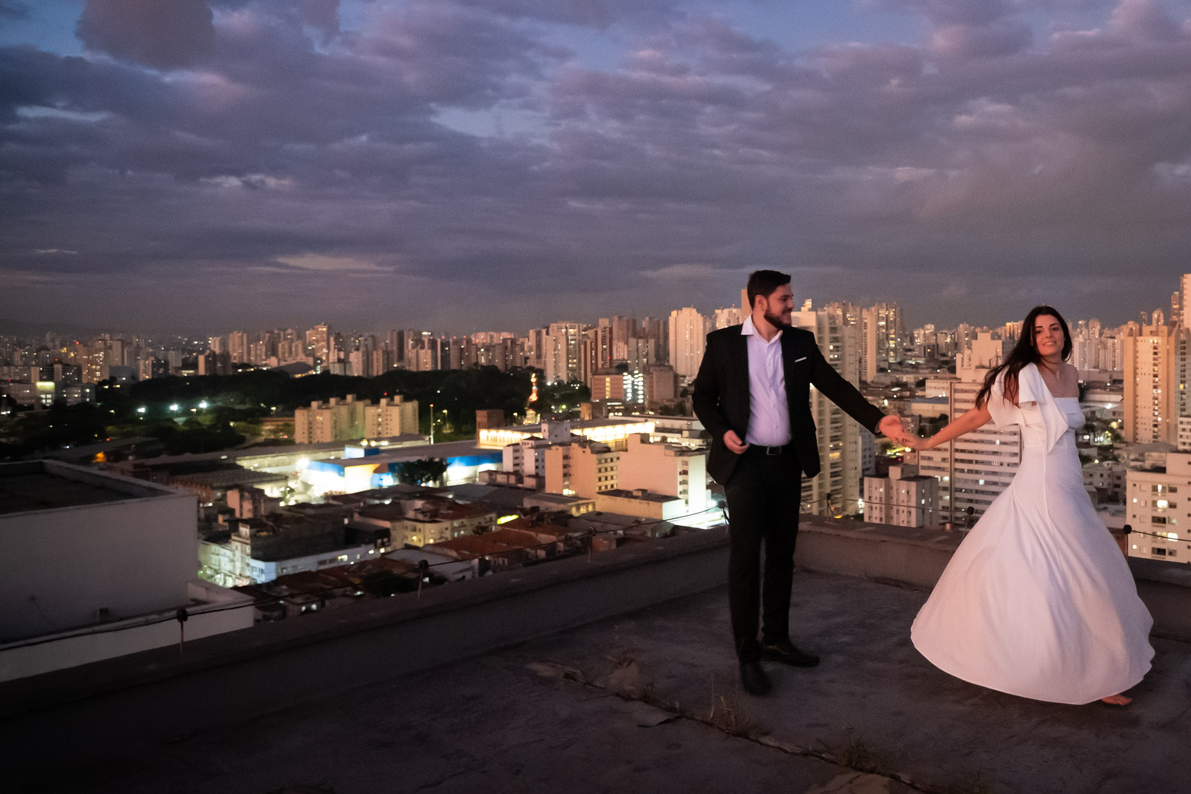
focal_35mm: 30
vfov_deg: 43.6
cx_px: 819
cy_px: 364
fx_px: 992
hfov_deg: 60.1
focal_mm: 13
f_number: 1.8
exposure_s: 1/125
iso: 5000
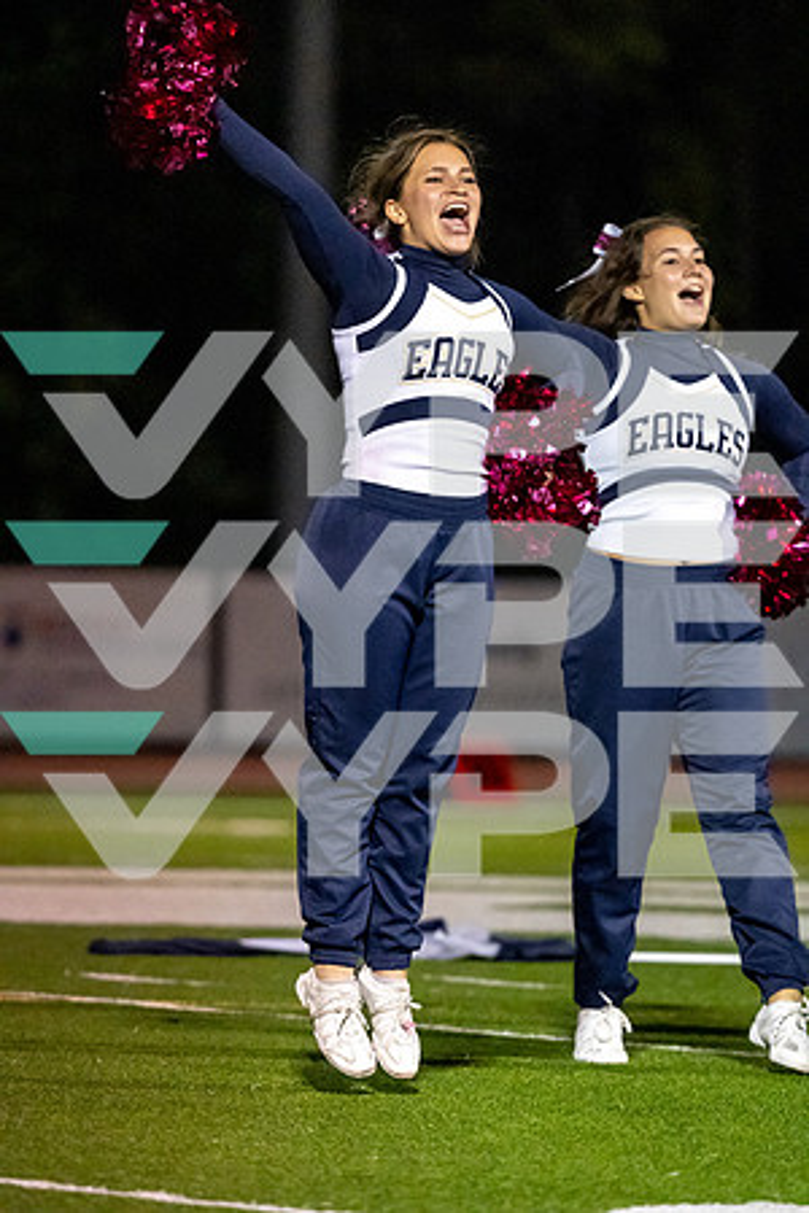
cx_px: 404
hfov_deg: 3.4
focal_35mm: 404
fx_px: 13617
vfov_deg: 5.1
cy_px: 606
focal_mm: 404
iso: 16000
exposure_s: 1/1600
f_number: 6.3
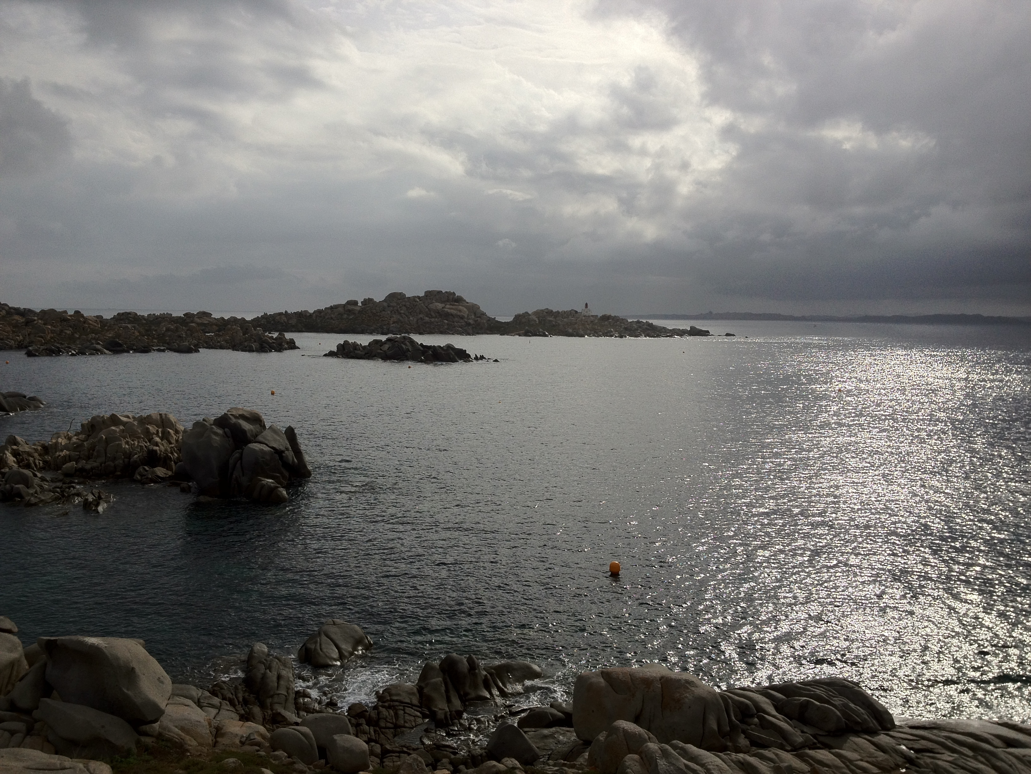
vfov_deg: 40.7
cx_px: 516
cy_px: 387
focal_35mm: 35
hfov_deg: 52.6
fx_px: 1042
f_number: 2.4
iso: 64
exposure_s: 1/4608
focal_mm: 4.28
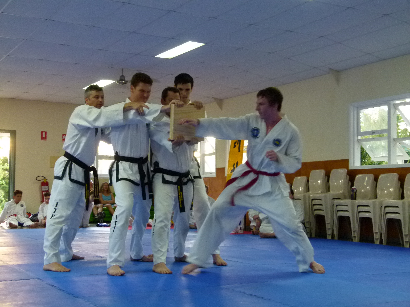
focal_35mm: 51
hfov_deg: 37.5
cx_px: 205
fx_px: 604
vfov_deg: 28.6
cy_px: 154
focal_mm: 9.2
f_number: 3.2
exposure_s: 1/40
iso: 400
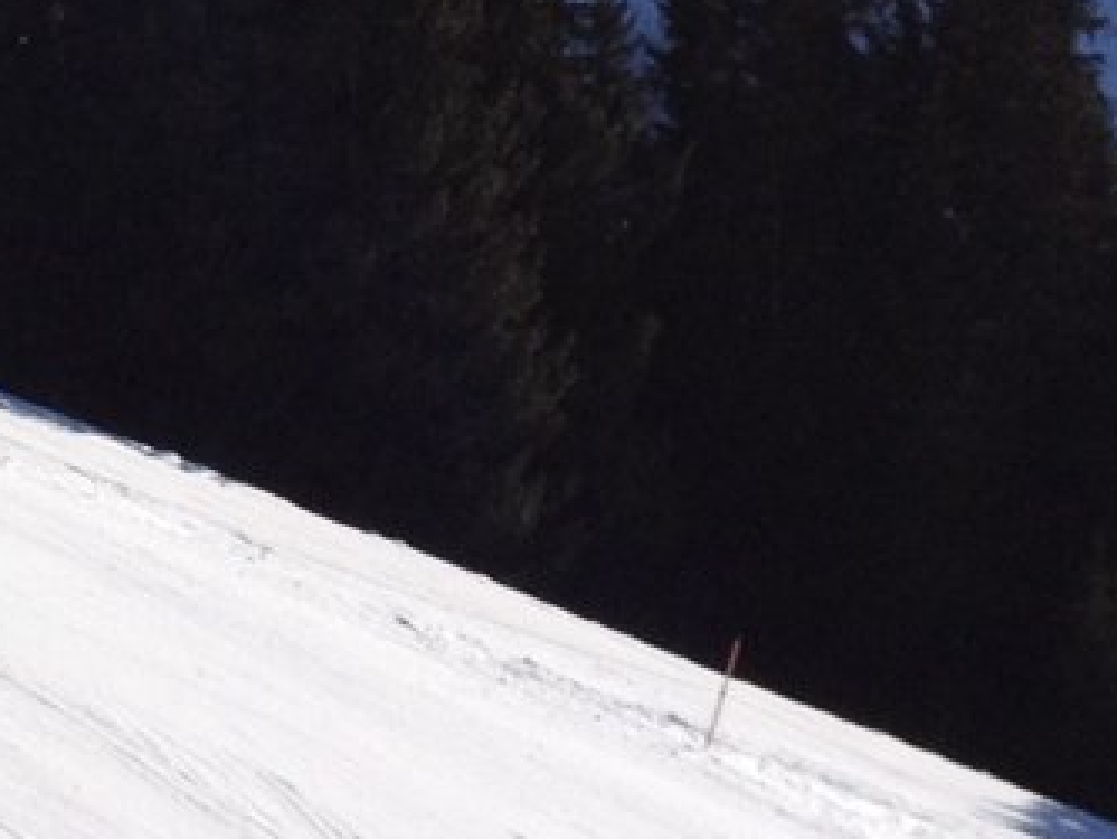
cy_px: -369
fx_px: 5423
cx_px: -419
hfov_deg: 11.4
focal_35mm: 168
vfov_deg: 8.7
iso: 64
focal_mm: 4.28
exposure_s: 1/4608
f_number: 2.4
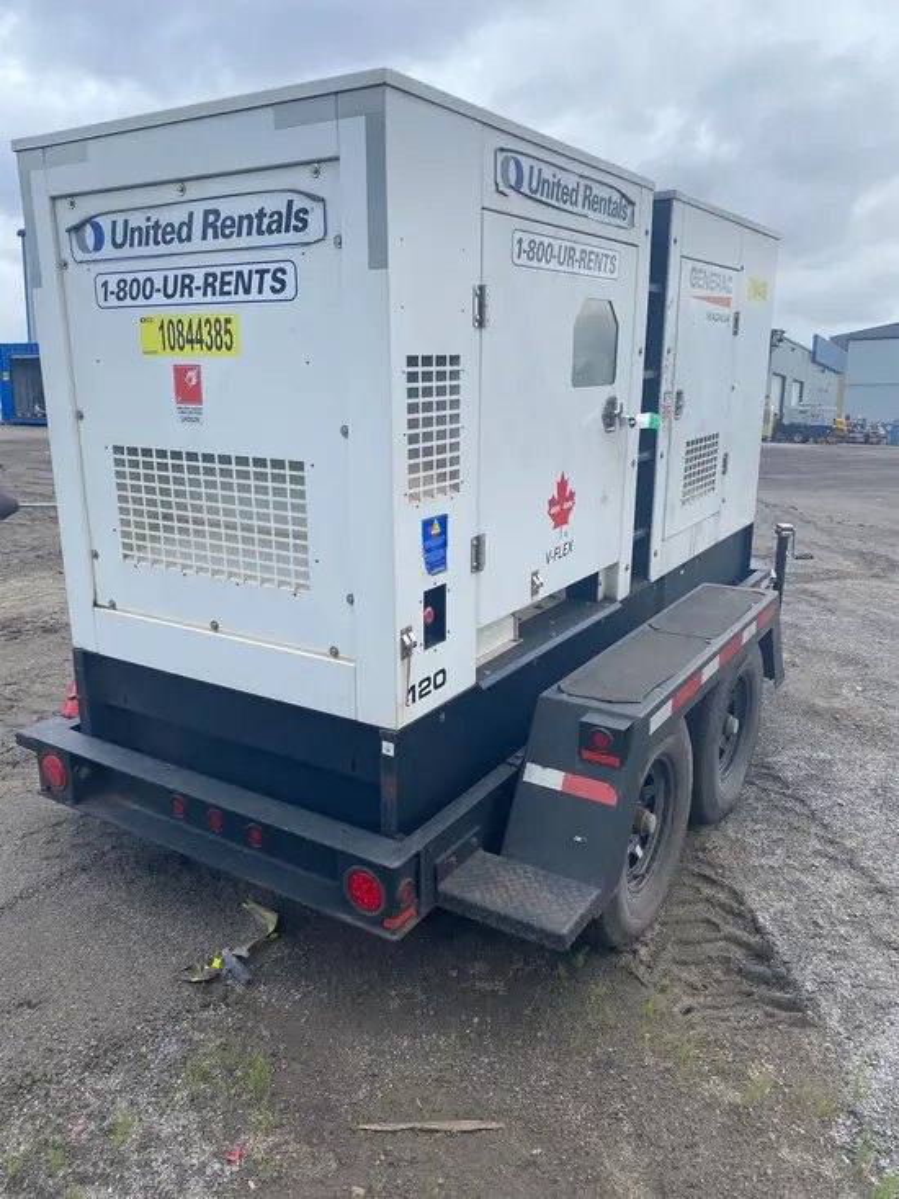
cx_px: 450
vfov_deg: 67.3
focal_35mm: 26
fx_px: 900
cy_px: 600
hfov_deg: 53.1
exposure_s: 1/884
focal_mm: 4.25
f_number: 1.8
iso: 32
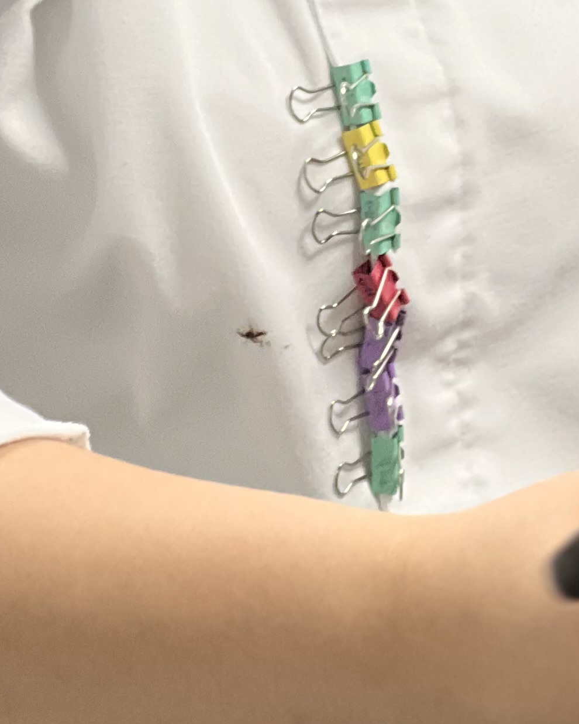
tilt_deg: -10.2
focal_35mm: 245
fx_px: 5247
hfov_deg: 6.3
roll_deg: +0.9
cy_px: -215
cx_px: 655
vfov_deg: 7.8
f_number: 2.8
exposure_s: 1/60
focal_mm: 9
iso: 125
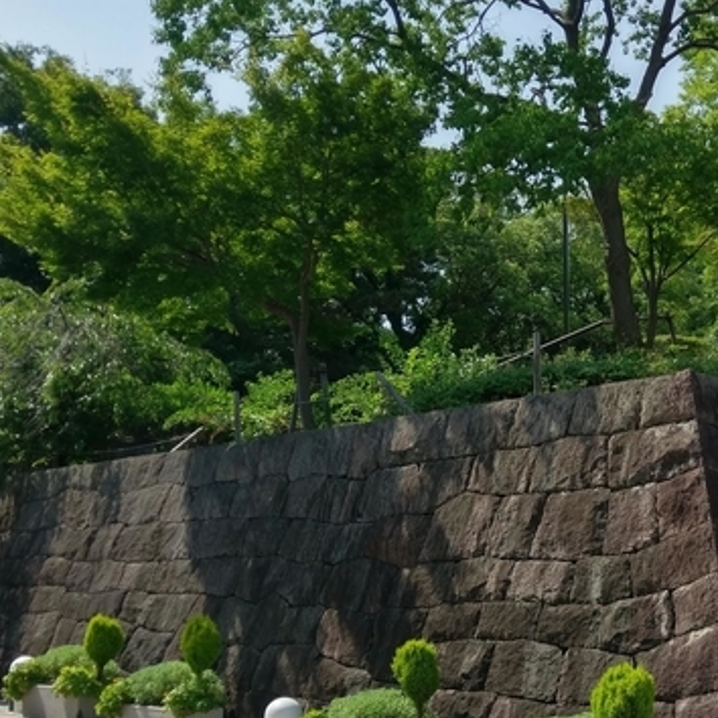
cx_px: 550
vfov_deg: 32.5
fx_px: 1220
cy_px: 491
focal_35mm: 52
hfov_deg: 32.1
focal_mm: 4.58
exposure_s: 1/2341
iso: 100
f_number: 1.8
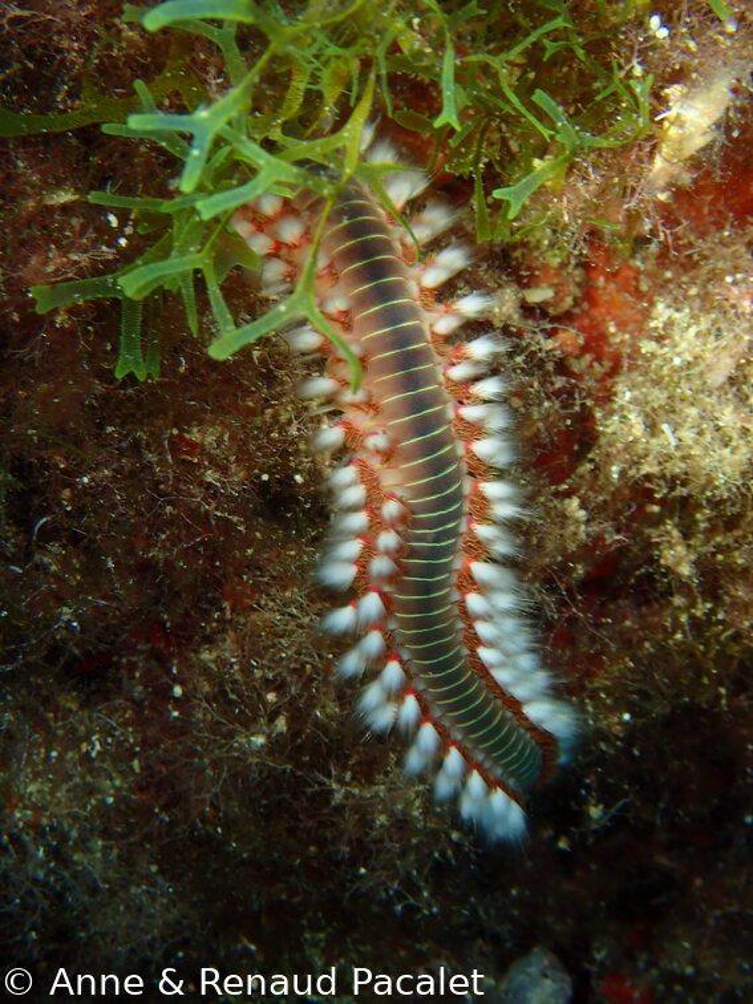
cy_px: 502
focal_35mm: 100
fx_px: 2900
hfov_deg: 14.8
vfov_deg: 19.6
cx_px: 376
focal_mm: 18
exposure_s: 1/200
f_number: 6.3
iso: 200
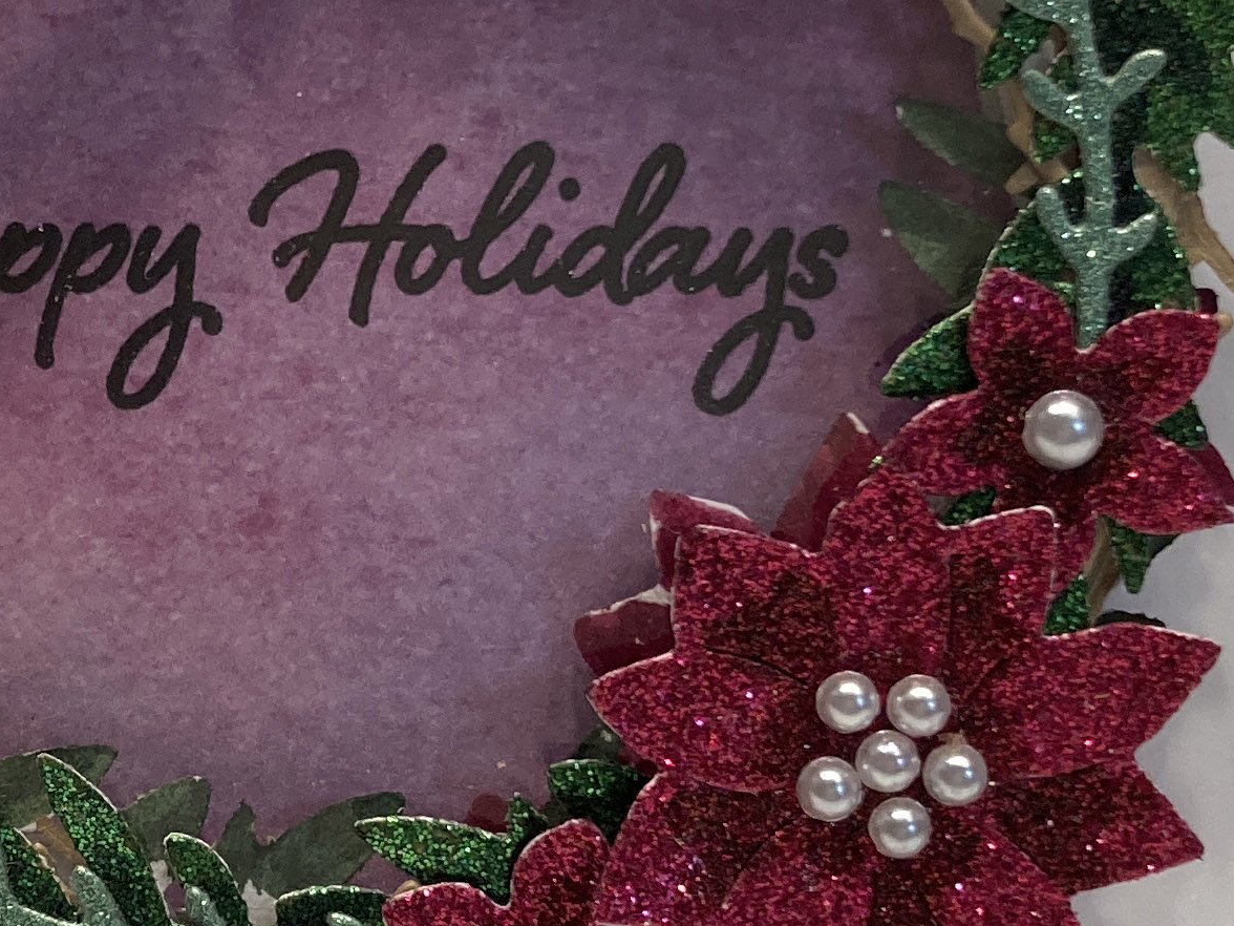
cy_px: 225
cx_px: 179
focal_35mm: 96
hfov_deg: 20.1
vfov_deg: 15.3
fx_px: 3422
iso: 64
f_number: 1.8
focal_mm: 3.99
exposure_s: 1/60
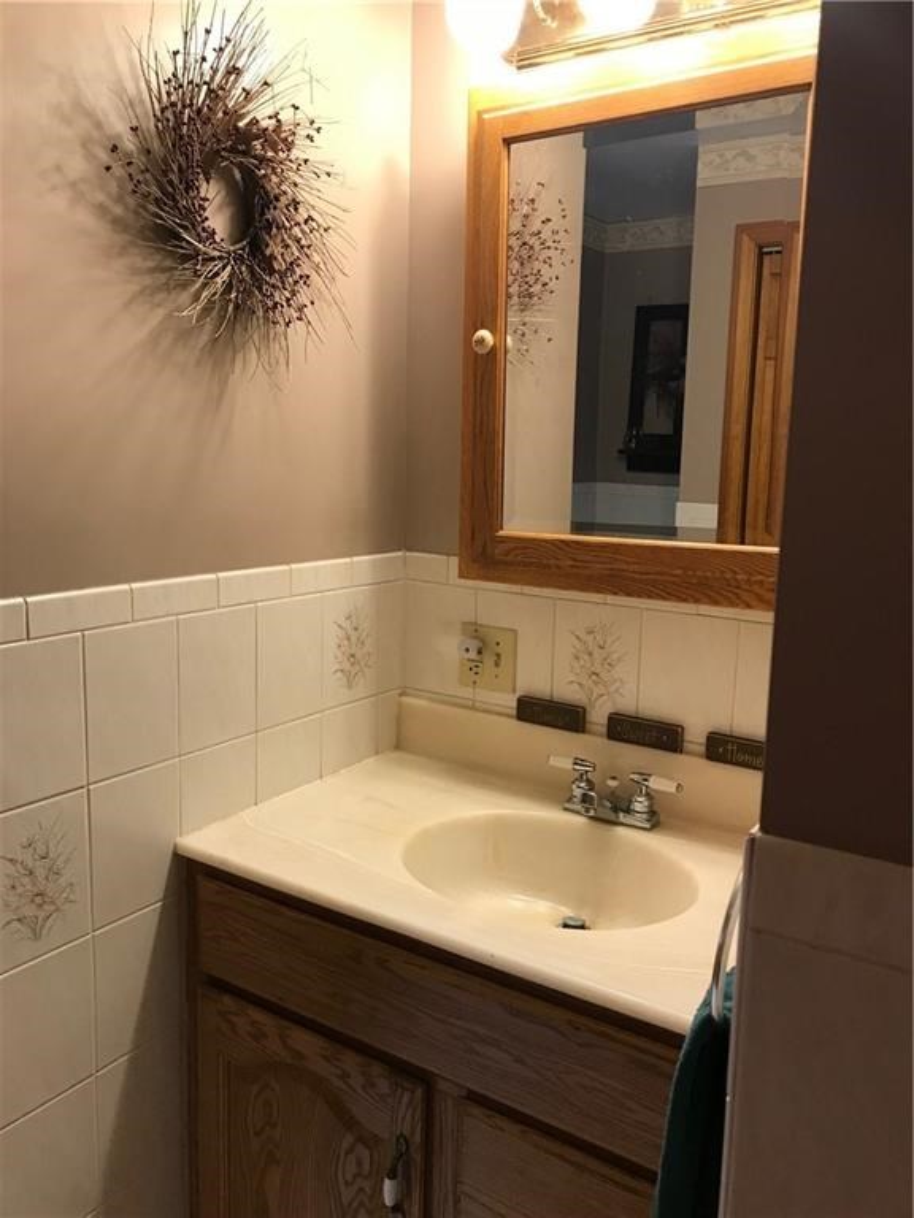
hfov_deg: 49.7
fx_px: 986
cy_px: 609
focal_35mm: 28
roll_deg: -0.5
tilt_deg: -8.8
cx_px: 457
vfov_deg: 63.4
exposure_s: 1/30
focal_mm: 3.99
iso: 32
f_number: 1.8
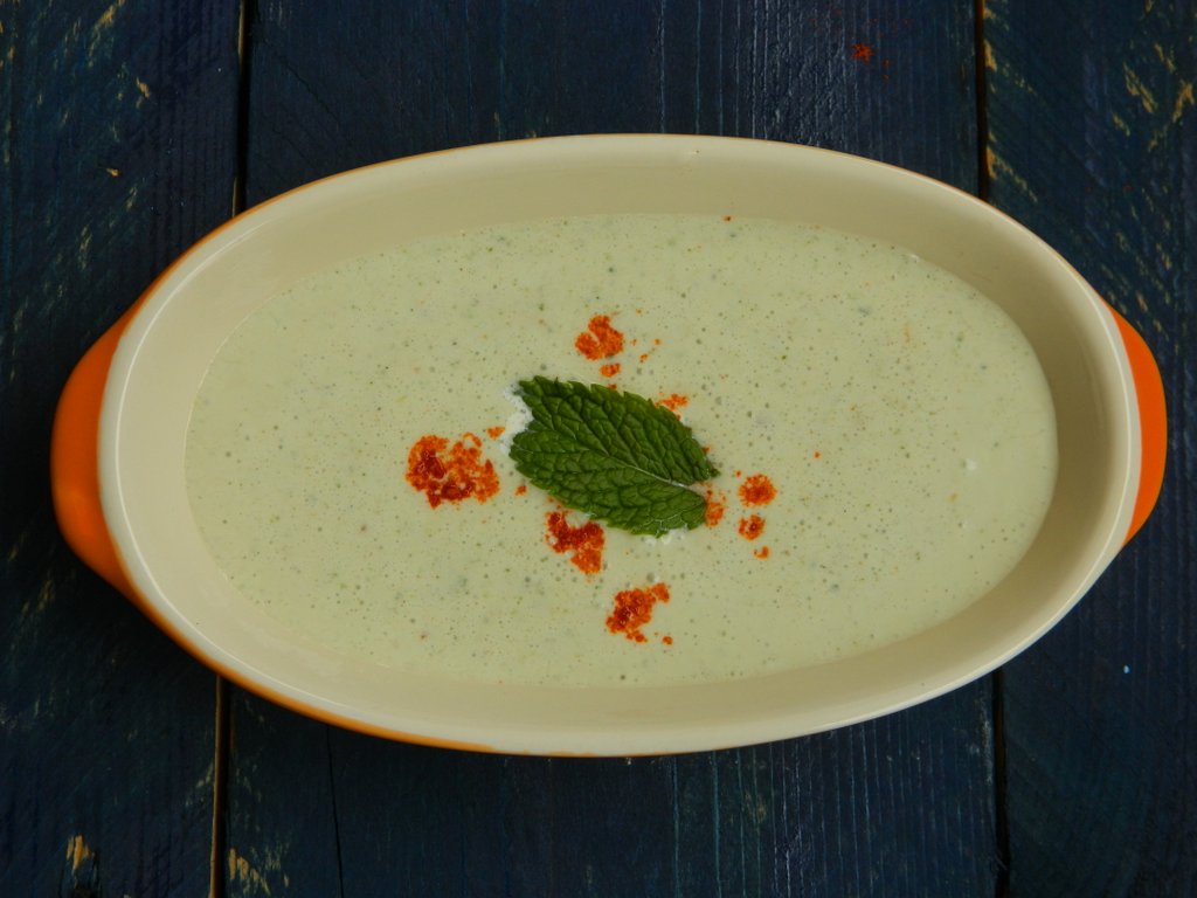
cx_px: 598
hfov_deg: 33.8
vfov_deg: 25.7
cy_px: 449
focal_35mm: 57
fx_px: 1971
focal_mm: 10.2
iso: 80
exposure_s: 1/160
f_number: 3.8
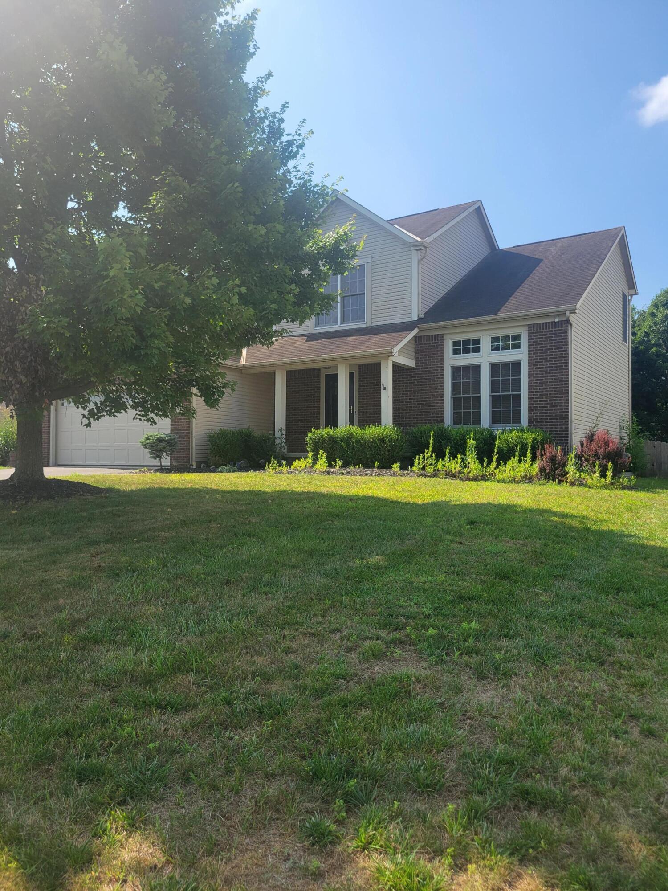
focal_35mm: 26
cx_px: 334
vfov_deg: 67.3
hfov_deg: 53.1
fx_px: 669
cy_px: 446
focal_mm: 5.4
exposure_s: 1/1533
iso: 40
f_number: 1.8
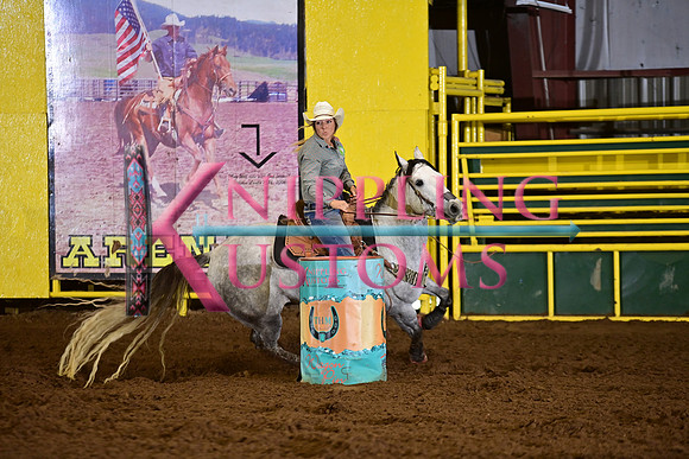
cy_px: 230
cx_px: 344
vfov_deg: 6.9
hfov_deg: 10.3
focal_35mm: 200
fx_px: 3828
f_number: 3.2
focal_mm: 200
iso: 1250
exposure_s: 1/200
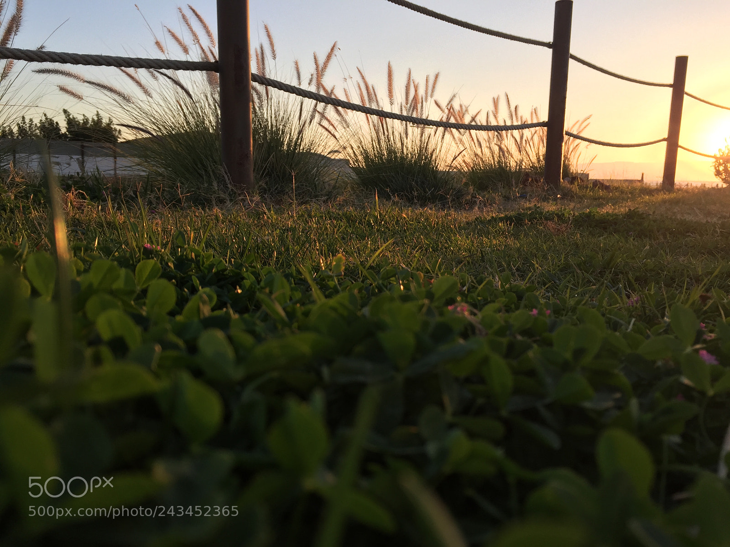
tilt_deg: -8.2
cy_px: 274
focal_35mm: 29
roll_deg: -0.9
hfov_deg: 61.7
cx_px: 365
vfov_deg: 48.2
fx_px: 612
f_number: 2.2
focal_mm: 4.15
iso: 32
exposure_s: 1/494
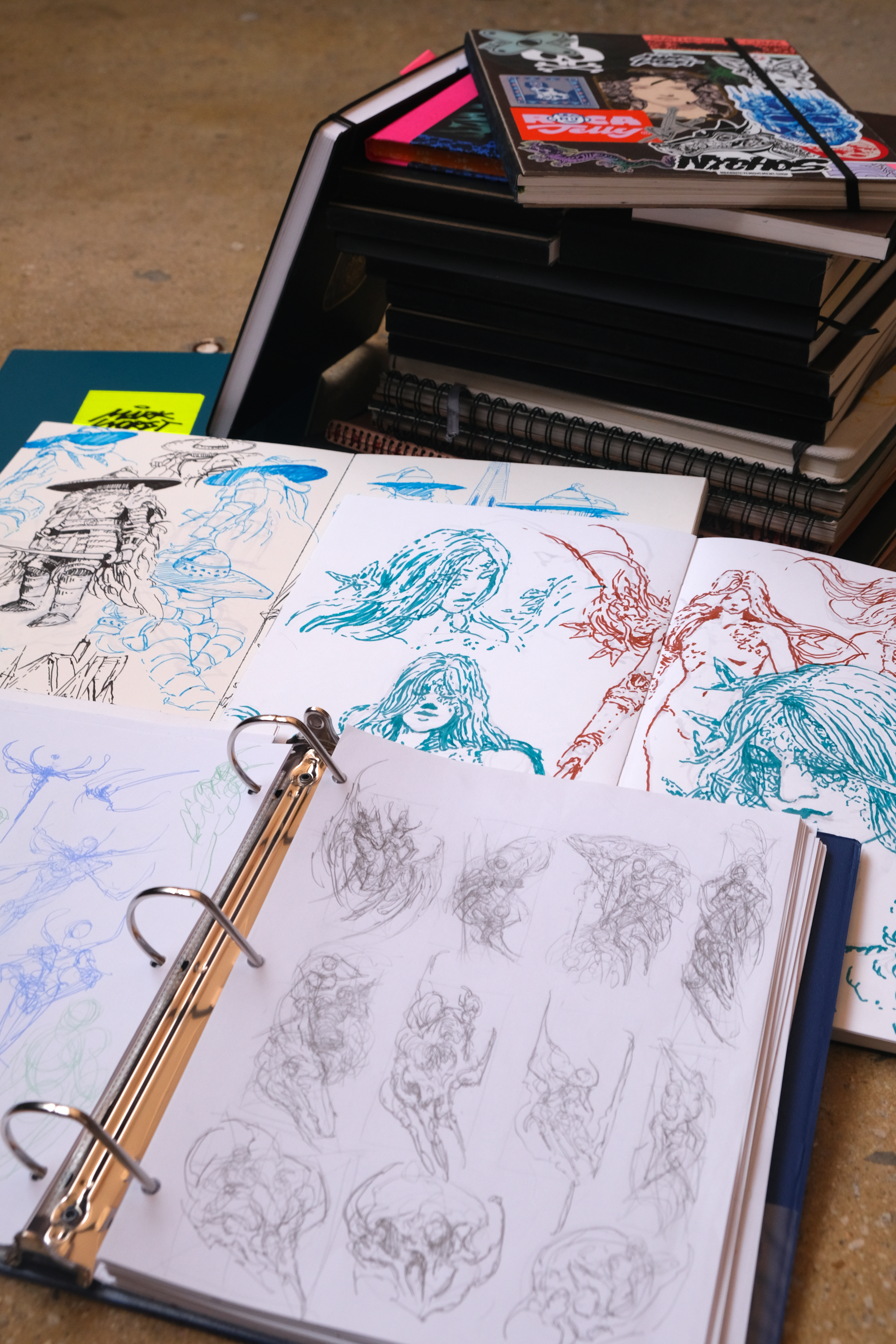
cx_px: 448
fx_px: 1568
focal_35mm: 42
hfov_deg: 31.9
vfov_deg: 46.4
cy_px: 672
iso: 800
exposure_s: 1/60
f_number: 5.6
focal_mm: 27.7
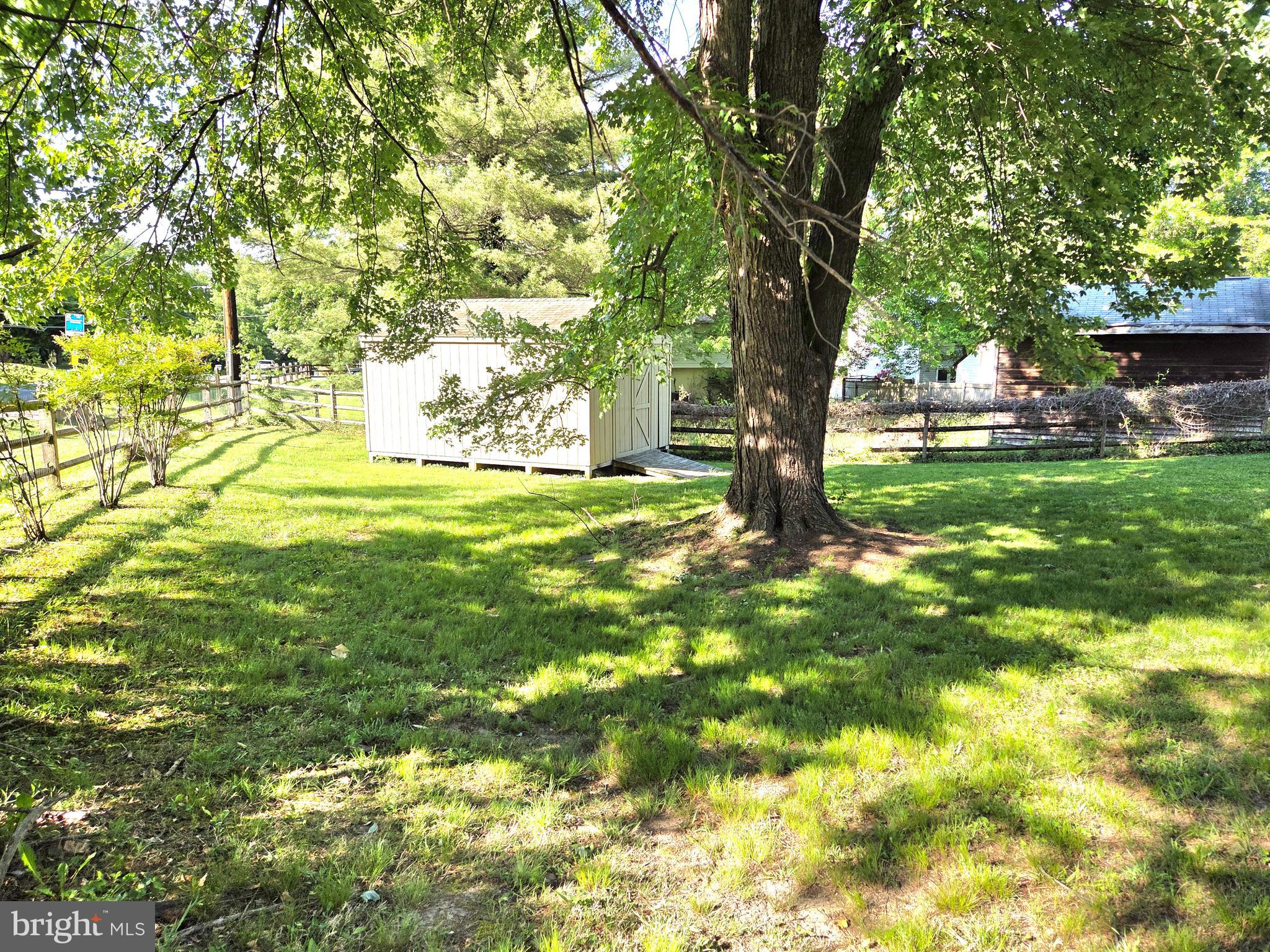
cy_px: 476
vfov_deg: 58.9
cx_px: 635
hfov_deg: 73.9
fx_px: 844
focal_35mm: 23
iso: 80
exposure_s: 1/2500
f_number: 1.8
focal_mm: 5.4
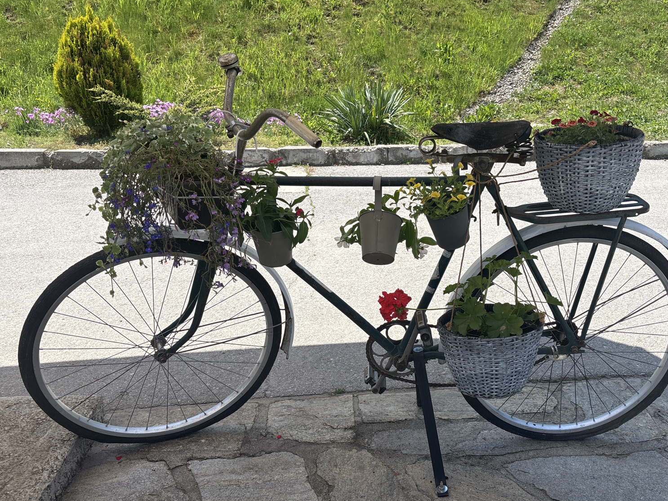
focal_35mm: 35
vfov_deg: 40.5
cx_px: 392
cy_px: 295
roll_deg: -1.4
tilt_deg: -20.1
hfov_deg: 52.4
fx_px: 675
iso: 50
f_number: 1.6
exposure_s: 1/2571
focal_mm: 5.96
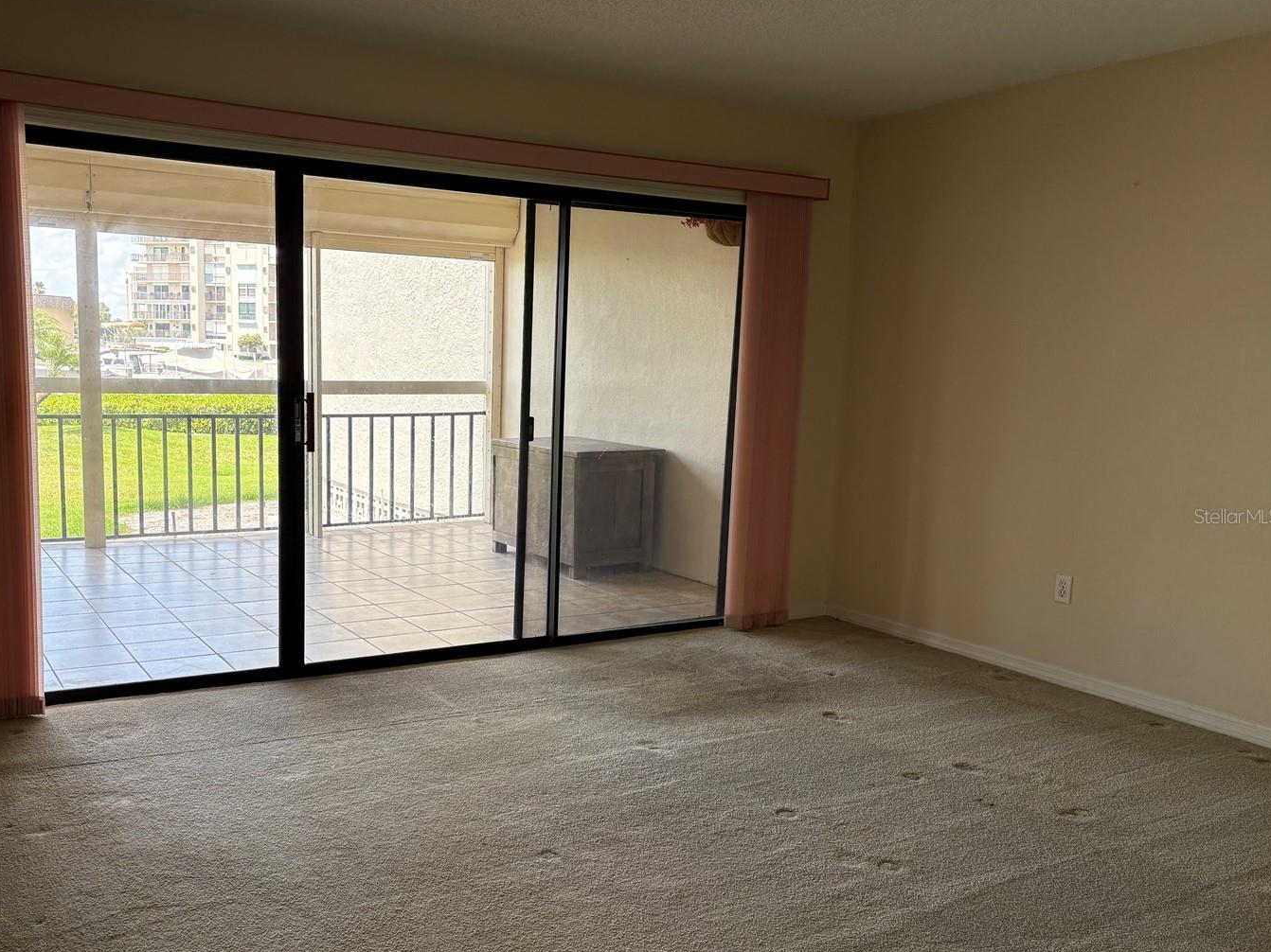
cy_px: 516
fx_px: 1138
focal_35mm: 31
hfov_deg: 58.0
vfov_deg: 45.4
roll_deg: -0.9
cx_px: 526
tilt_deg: -8.2
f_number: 1.6
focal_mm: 5.96
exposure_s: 1/397
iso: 64
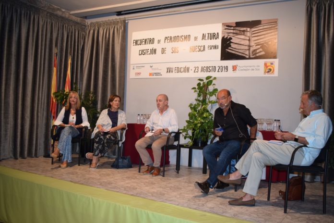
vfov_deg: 40.0
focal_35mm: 33
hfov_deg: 57.2
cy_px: 112
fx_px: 306
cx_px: 167
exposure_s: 1/60
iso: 1100
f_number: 3.8
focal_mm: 22
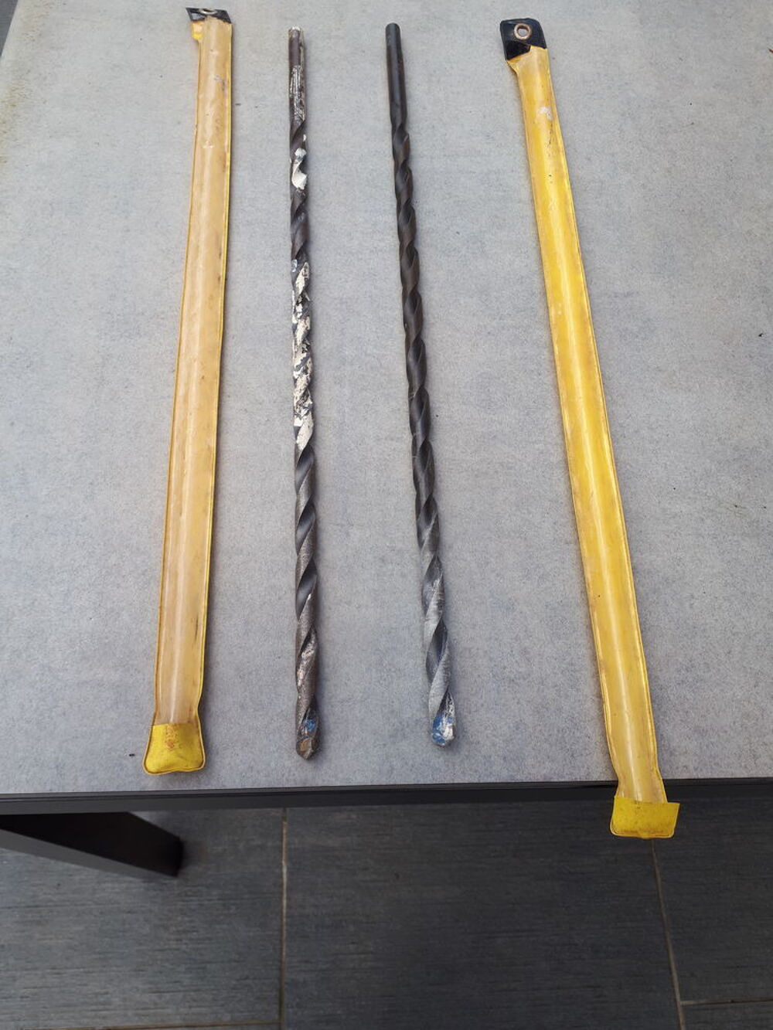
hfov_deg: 51.4
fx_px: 804
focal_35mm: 27
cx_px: 386
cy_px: 515
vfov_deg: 65.3
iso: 40
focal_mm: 3.6
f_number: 1.9
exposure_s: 1/402
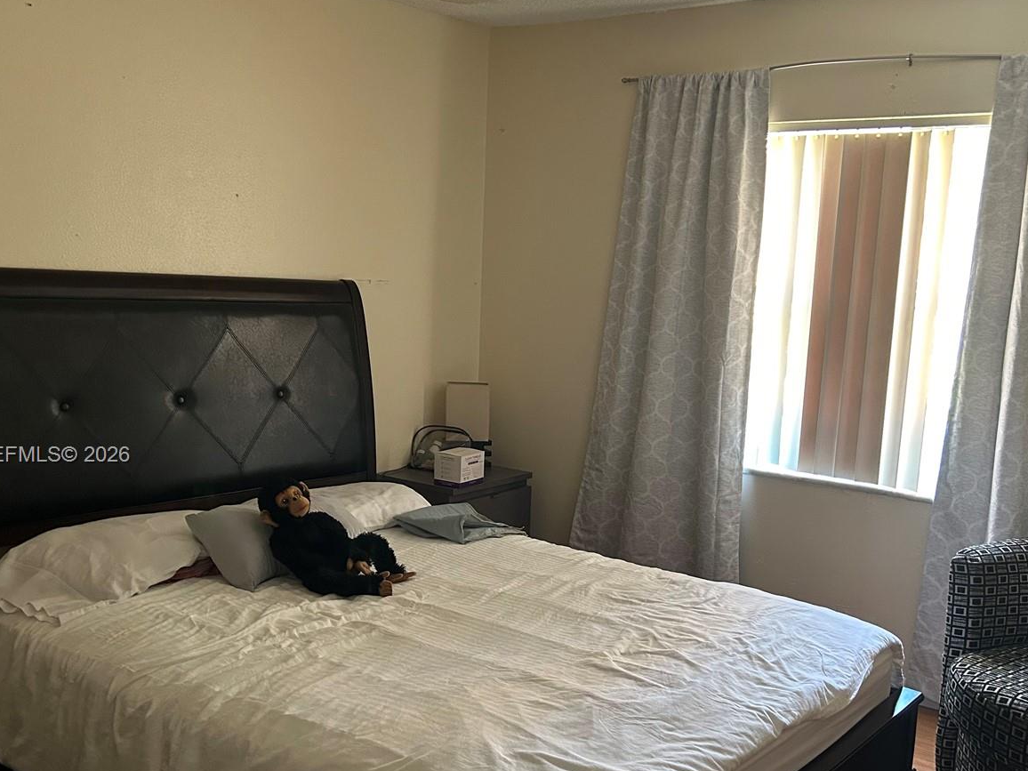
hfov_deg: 51.3
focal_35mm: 36
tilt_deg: -10.3
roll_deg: -1.7
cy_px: 456
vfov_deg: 39.5
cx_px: 565
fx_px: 1069
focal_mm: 5.7
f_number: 1.5
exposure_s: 1/60
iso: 400
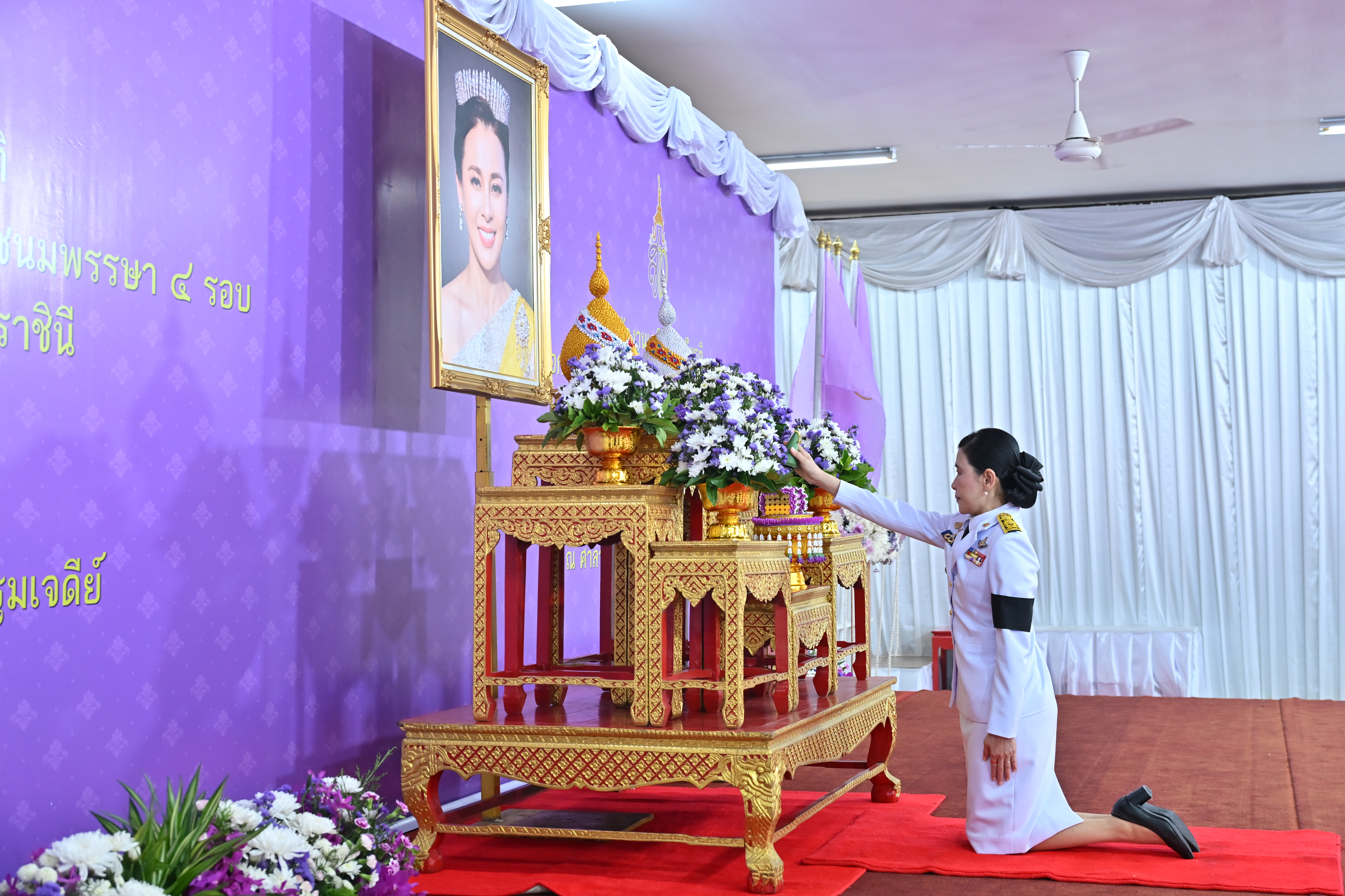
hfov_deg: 41.1
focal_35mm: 48
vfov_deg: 28.1
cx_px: 672
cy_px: 448
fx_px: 1793
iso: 1000
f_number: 4
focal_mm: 48
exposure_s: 1/200
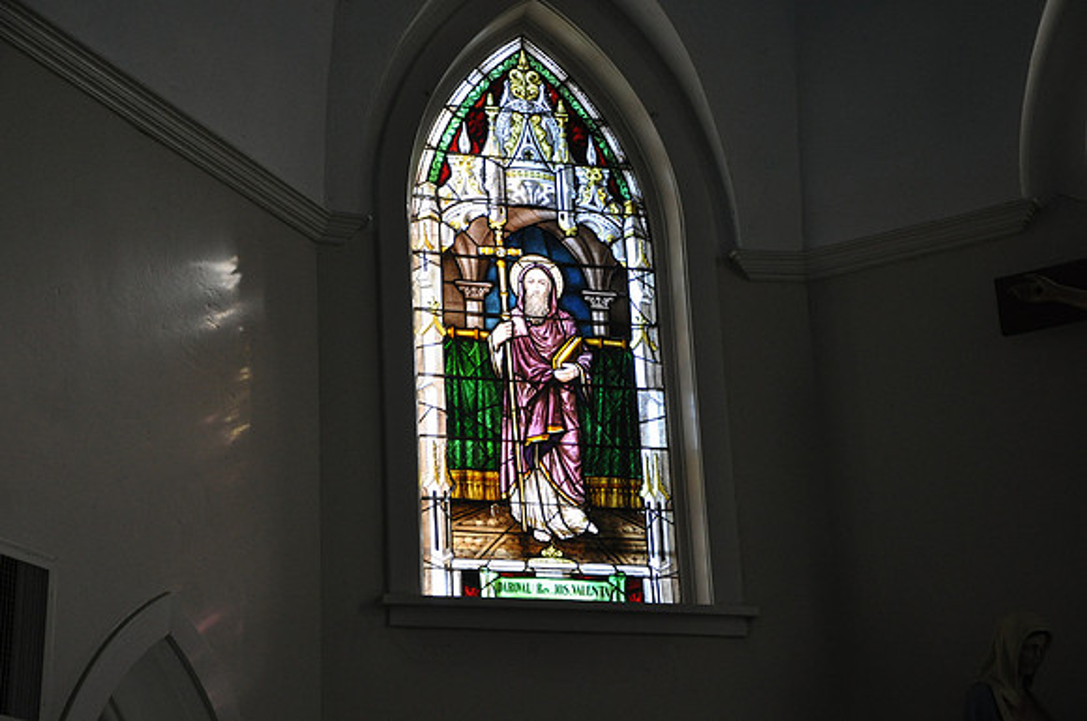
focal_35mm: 75
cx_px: 544
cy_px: 360
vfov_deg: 18.1
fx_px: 2261
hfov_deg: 27.0
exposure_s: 1/50
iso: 800
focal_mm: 50
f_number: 5
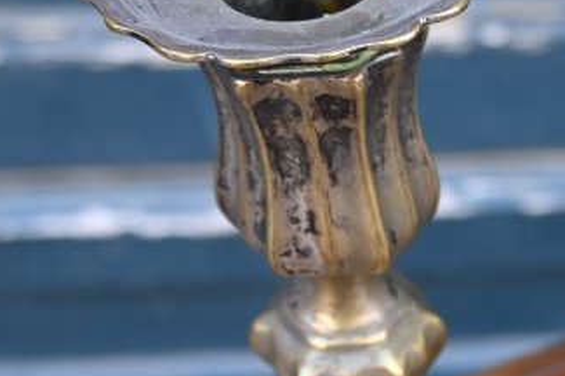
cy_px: 449
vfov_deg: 11.0
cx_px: 676
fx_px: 1913
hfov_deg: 16.1
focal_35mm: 122
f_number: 4
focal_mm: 22
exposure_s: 1/250
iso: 360
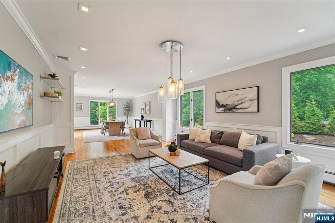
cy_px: 112
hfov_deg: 104.3
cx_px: 168
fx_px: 130
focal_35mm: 14
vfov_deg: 81.2
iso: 400
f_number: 8
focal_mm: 14
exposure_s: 1/13
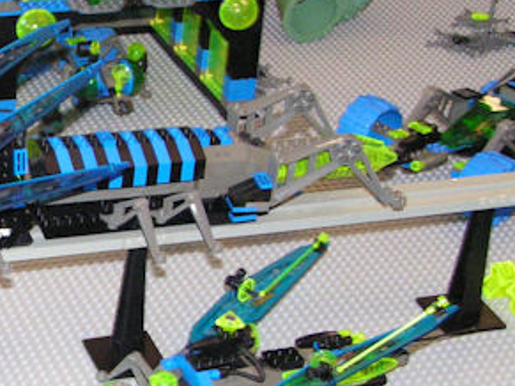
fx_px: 1710
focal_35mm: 115
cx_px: -51
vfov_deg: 12.9
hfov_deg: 16.6
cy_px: 144
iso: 200
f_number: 3.2
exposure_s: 1/60
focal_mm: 8.2
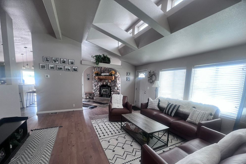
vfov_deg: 80.6
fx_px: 96
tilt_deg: -8.4
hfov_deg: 104.2
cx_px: 126
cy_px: 95
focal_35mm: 14
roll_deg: -2.3
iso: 160
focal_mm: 1.57
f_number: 1.8
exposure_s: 1/60
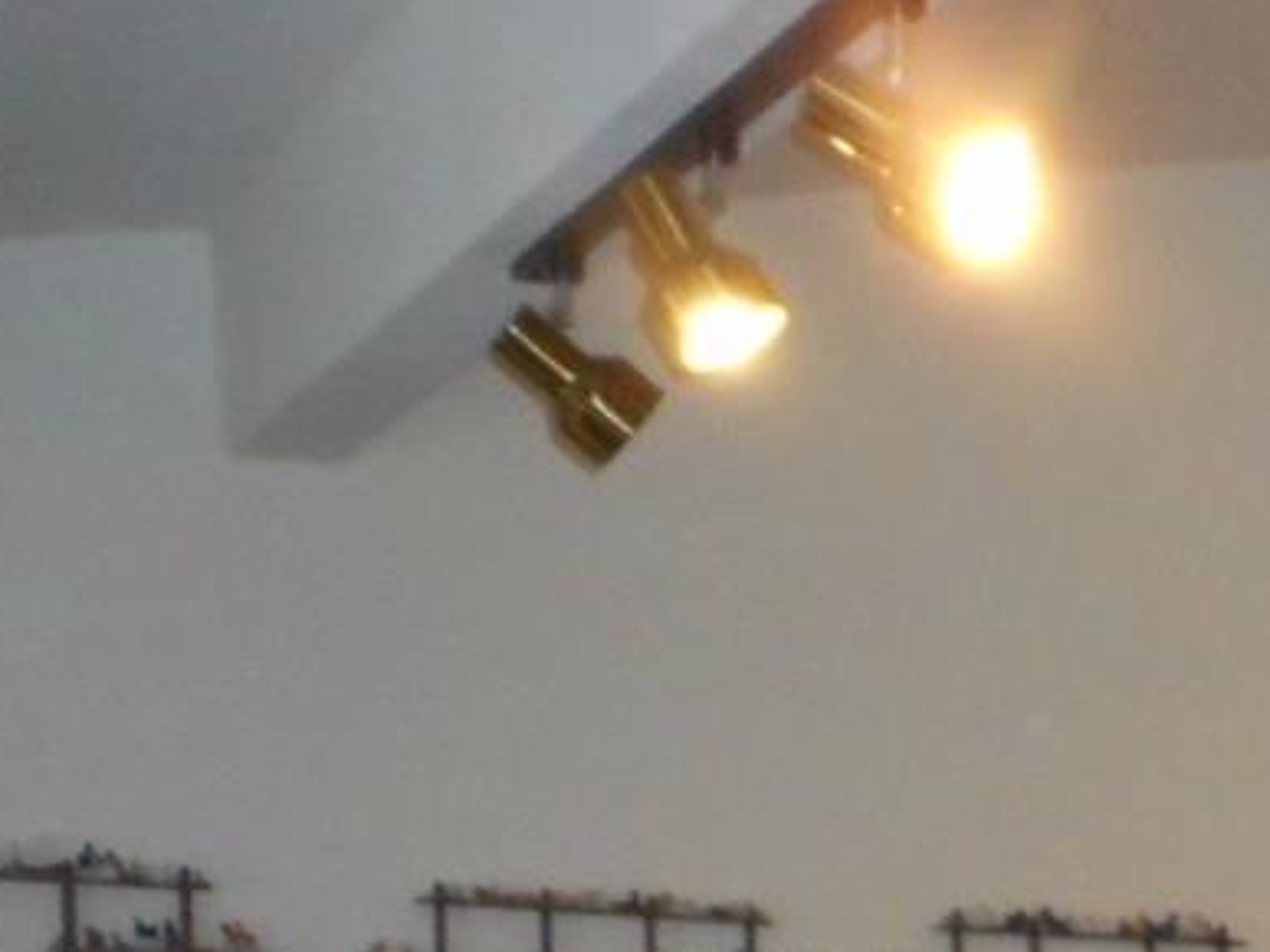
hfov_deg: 17.9
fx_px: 3558
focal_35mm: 97
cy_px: 1633
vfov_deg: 13.8
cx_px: 1966
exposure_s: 1/25
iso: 450
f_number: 3.7
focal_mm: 4.5
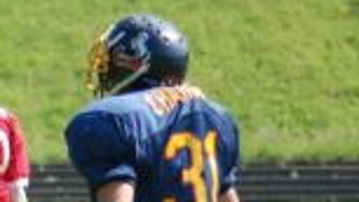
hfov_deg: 4.2
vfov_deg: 2.4
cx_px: -32
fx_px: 4854
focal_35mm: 510
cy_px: 254
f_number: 4.2
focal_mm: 110
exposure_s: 1/1000
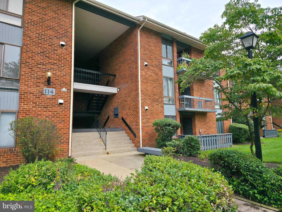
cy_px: 106
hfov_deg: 73.9
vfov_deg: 58.9
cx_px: 141
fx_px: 187
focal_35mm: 23
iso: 50
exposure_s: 1/2000
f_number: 1.7
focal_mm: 6.3
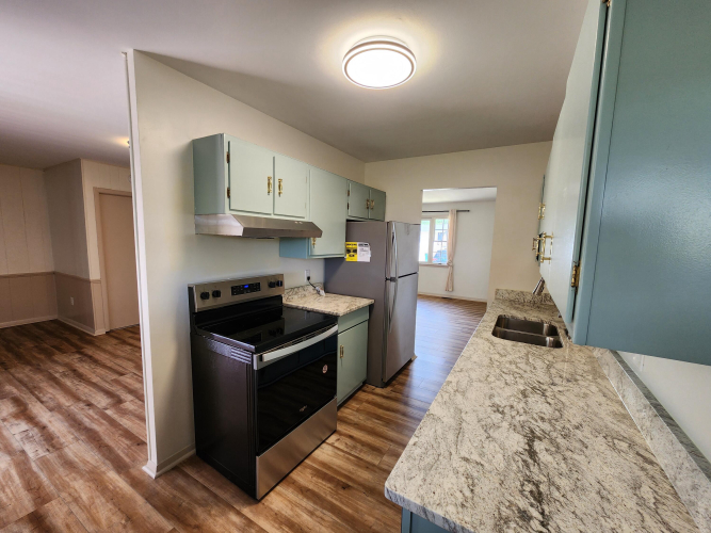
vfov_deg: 89.9
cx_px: 356
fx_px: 267
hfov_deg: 106.2
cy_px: 266
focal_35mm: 13
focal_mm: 2.2
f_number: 2.2
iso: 125
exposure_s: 1/60
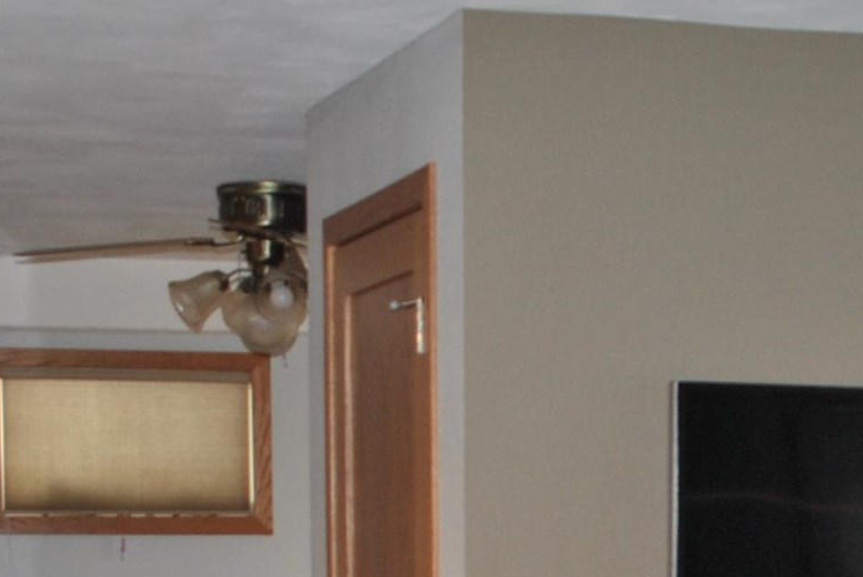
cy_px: 855
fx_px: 2664
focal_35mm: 111
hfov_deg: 17.9
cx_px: 893
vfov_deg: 11.8
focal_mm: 18
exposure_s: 1/60
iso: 200
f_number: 3.5
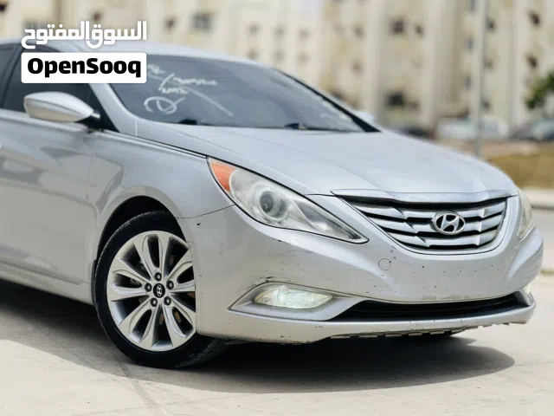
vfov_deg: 19.1
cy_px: 208
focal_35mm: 77
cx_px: 277
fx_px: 1232
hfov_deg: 25.3
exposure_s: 1/1815
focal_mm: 9
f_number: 2.8
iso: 32
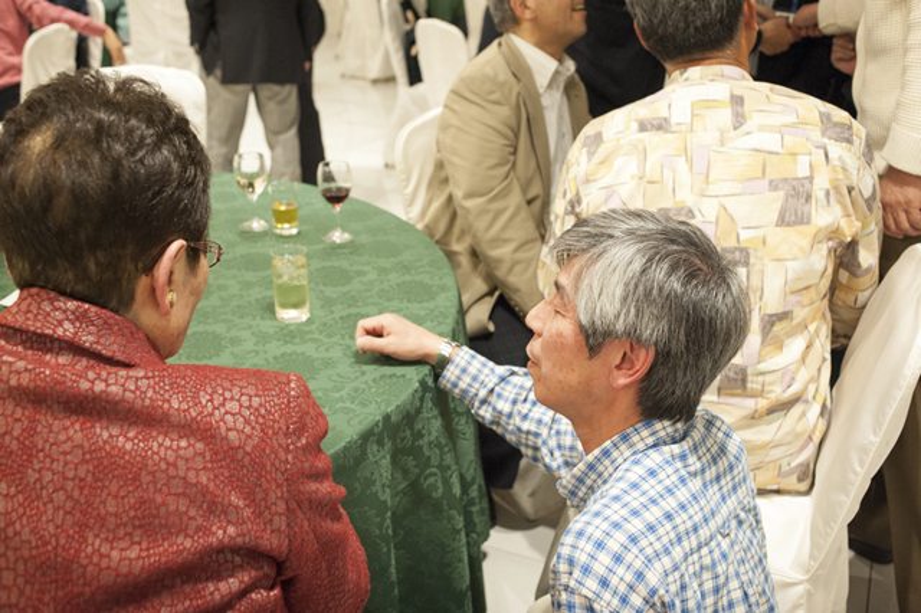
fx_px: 895
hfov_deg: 54.5
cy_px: 306
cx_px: 460
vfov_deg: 37.8
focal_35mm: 35
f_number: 5.6
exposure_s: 1/100
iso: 2000
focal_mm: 35
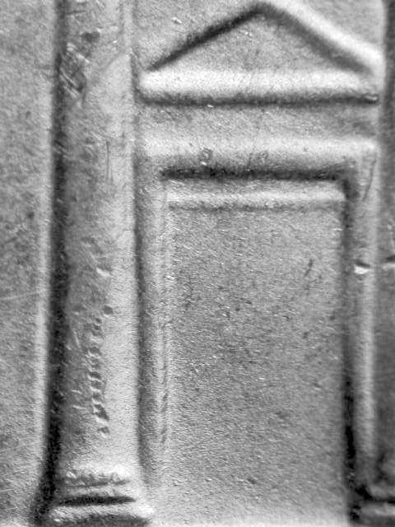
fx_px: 2343
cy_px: 264
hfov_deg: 9.6
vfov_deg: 12.8
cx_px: 198
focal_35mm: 154
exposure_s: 1/4.5
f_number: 5.1
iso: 100
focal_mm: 32
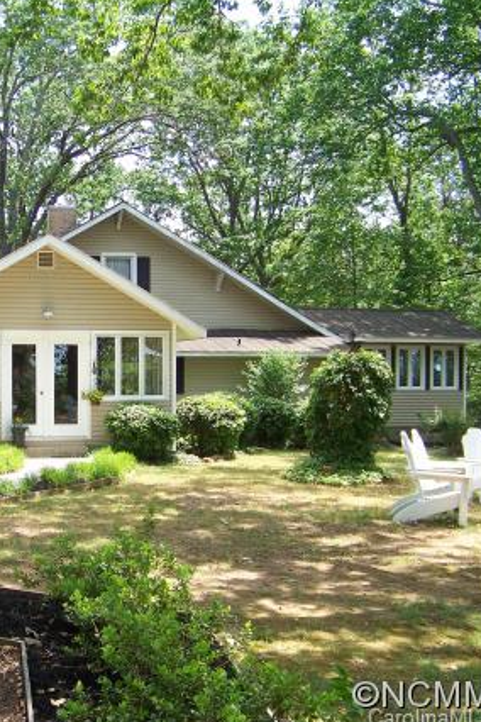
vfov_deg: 38.9
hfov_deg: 25.8
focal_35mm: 51
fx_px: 1022
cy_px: 364
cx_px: 71
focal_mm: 5.85
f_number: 2.8
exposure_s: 1/200
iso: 67
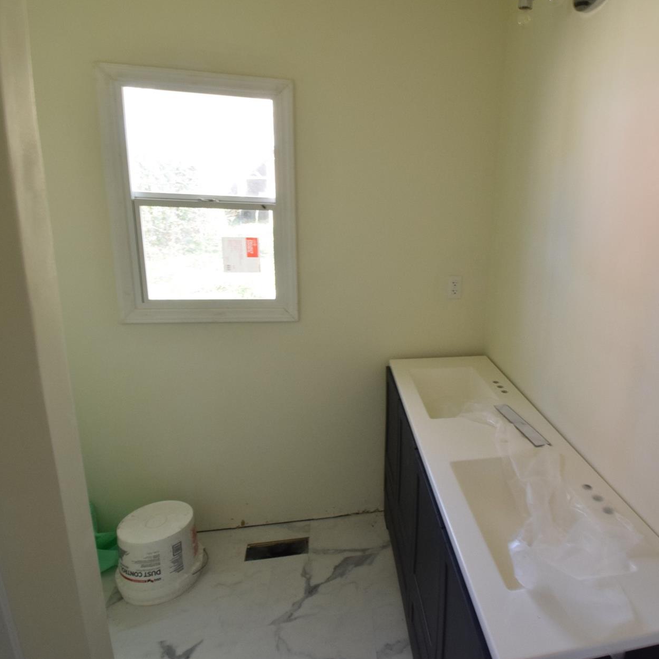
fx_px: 452
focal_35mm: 21
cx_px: 448
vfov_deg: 72.1
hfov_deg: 69.7
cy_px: 308
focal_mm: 10
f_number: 16
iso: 800
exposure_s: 1/5
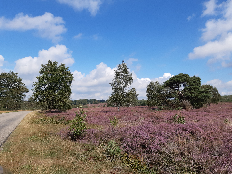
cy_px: 87
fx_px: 174
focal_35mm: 26
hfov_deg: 67.3
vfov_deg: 53.1
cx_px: 116
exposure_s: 1/1894
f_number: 1.7
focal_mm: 3.92
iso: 40
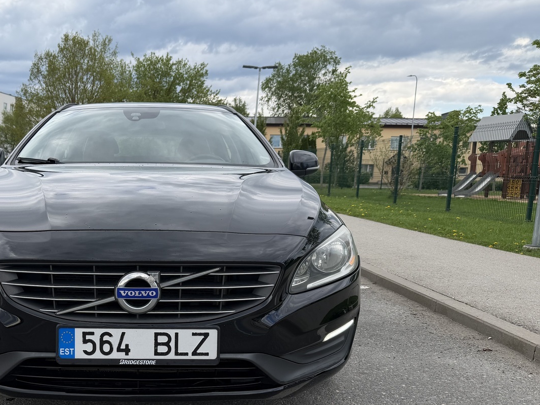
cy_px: 254
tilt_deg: -8.6
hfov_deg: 49.8
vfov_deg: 39.4
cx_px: 151
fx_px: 562
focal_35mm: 36
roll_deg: -1.5
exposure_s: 1/1522
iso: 80
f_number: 1.78
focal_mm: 6.76
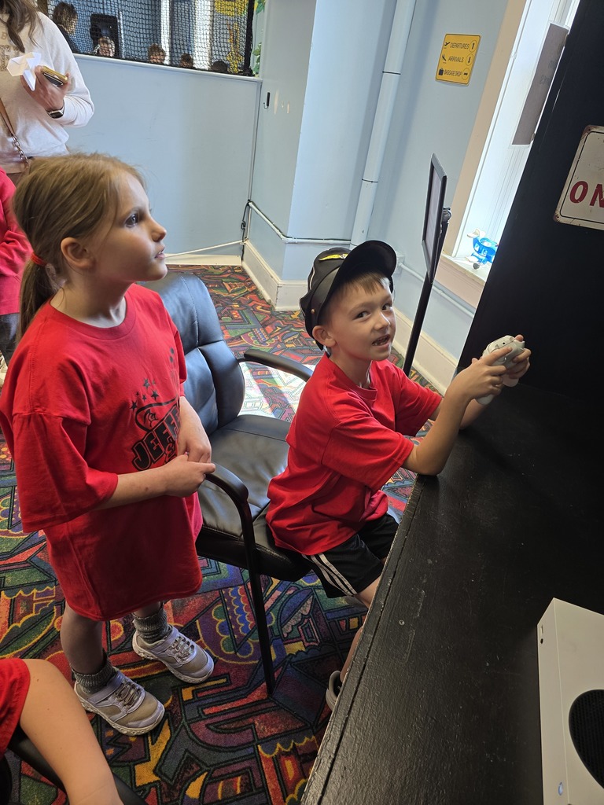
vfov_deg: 73.9
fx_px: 535
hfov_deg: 58.9
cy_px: 402
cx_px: 302
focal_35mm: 23
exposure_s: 1/120
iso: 125
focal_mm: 6.3
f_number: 1.7
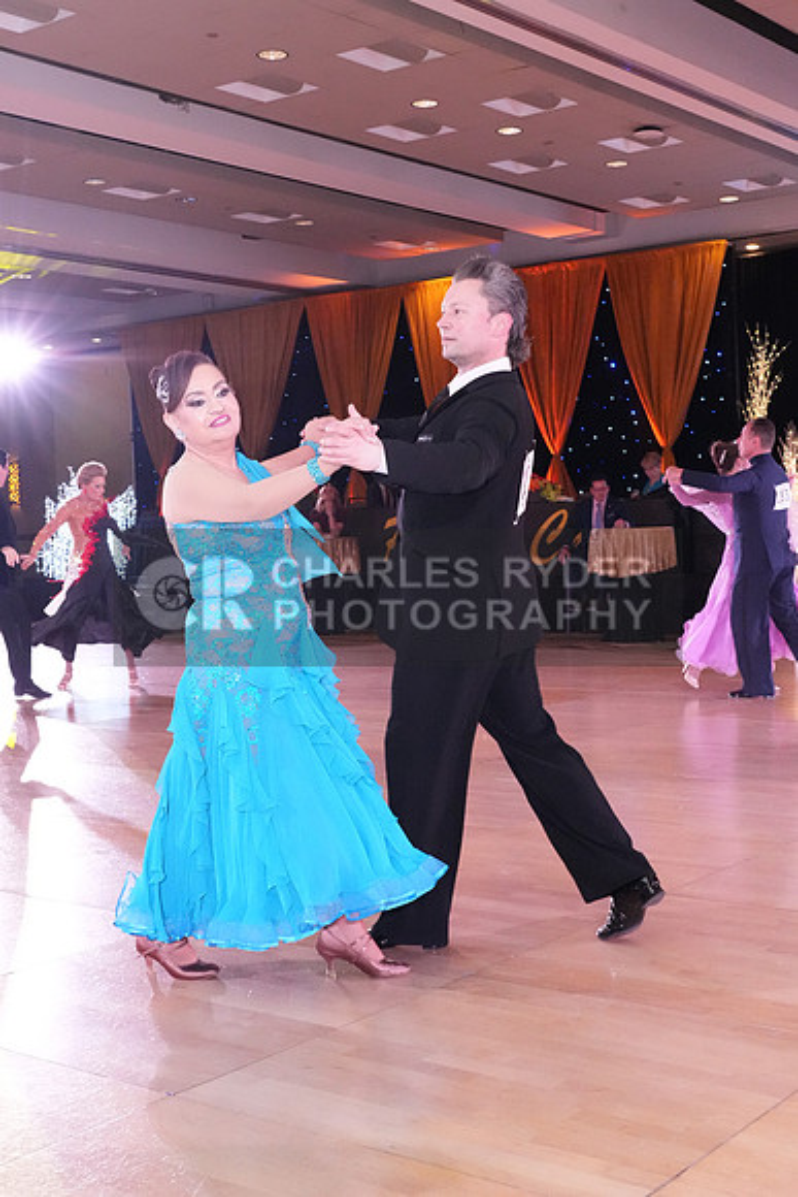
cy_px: 598
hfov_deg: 29.9
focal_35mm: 45
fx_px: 1495
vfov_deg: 43.6
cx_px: 399
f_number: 7.1
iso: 8000
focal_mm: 30
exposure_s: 1/320
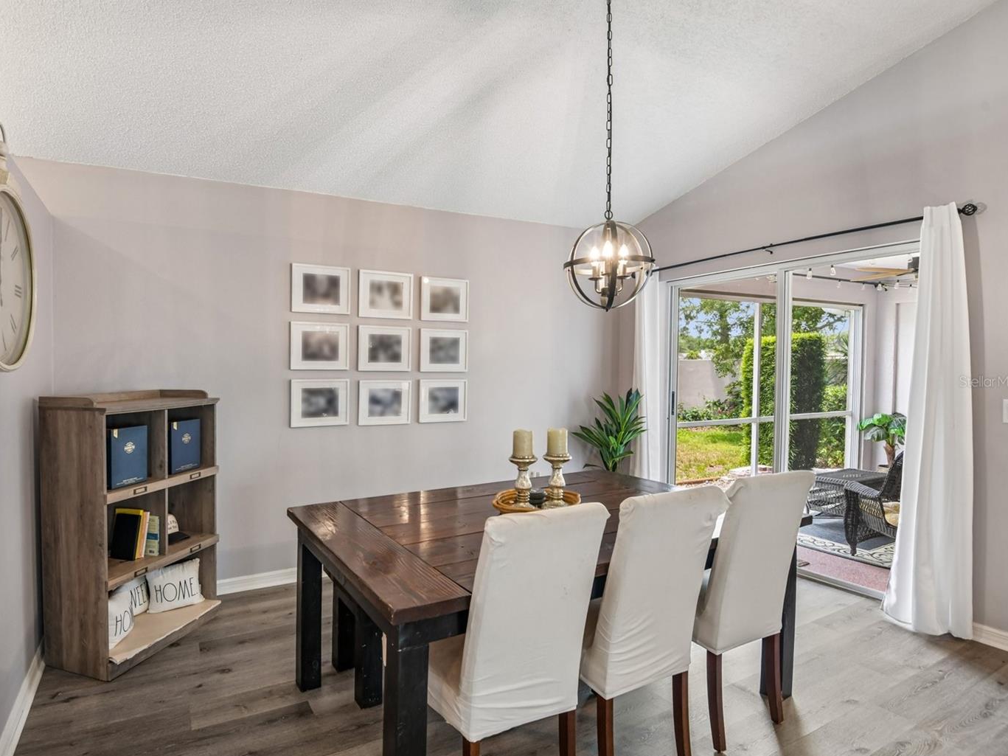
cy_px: 381
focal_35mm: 18
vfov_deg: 71.6
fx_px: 524
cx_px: 435
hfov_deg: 87.2
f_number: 8
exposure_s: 1/8
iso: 400
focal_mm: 16
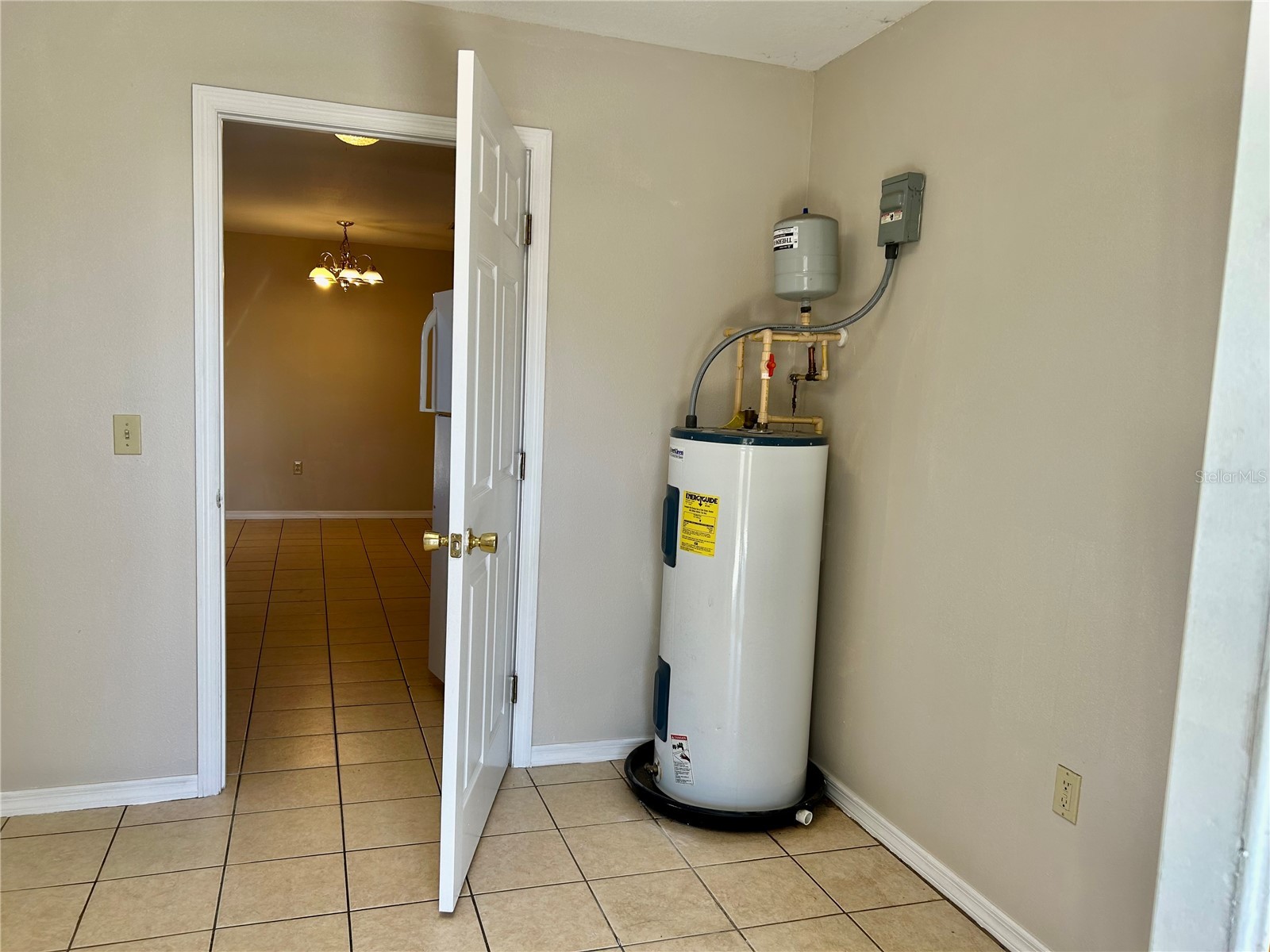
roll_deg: -2.0
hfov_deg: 67.3
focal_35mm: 26
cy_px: 476
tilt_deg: -6.3
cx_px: 635
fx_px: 954
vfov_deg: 53.1
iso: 32
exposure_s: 1/121
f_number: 1.5
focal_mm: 5.7
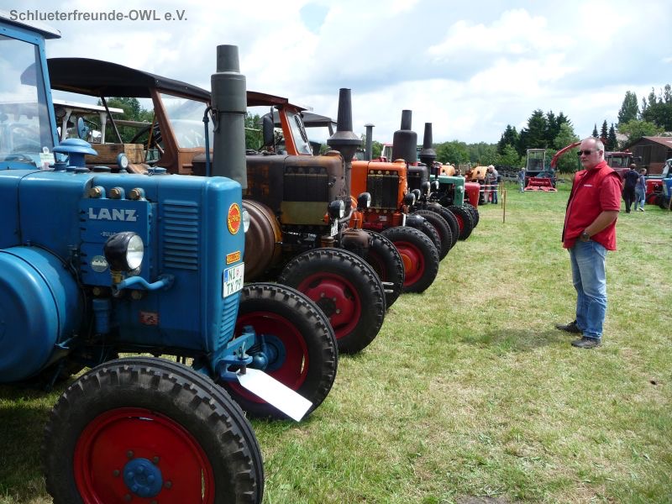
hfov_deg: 63.4
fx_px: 544
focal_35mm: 28
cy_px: 252
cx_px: 336
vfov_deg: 49.7
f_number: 3.3
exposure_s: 1/640
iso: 100
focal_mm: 4.7
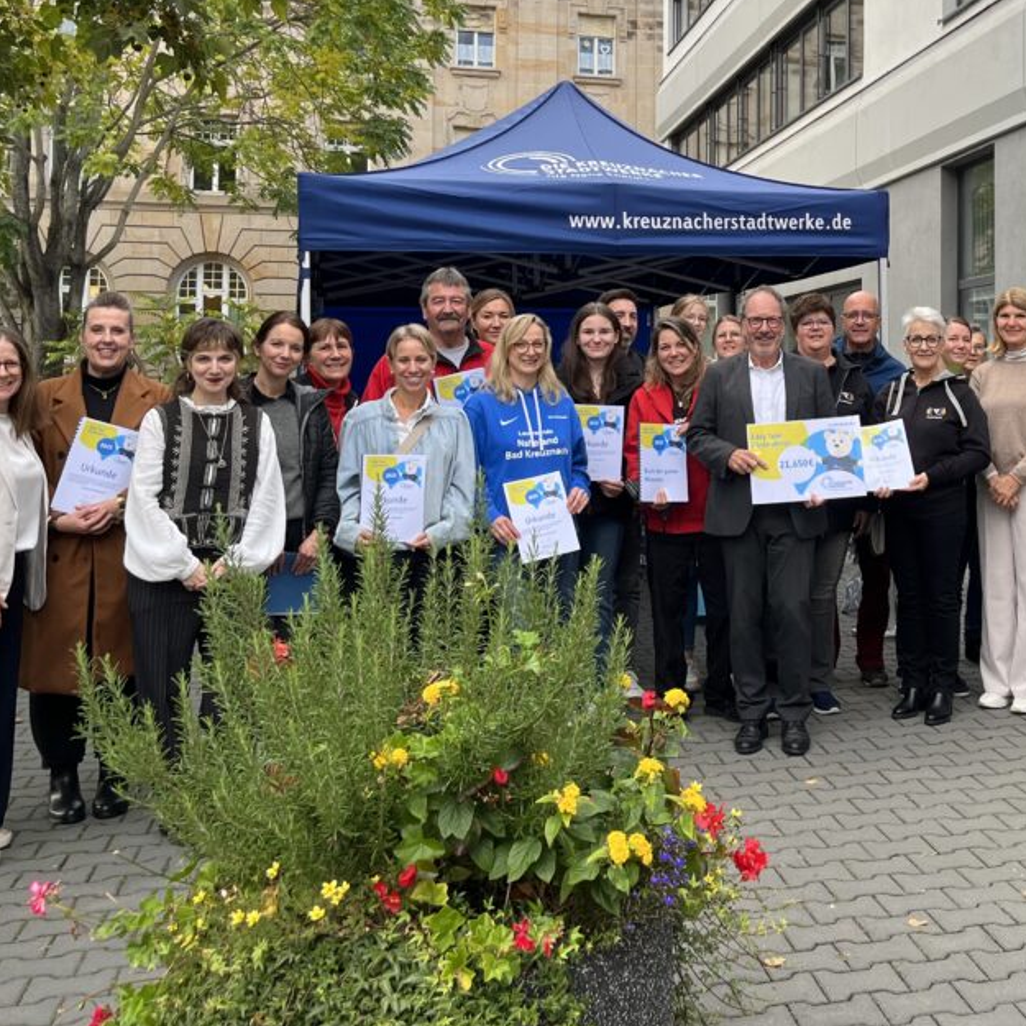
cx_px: 799
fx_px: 1442
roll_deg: -0.4
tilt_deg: +1.9
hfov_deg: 37.9
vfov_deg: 38.7
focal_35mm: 43
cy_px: 341
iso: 50
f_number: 1.6
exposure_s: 1/328
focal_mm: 5.1
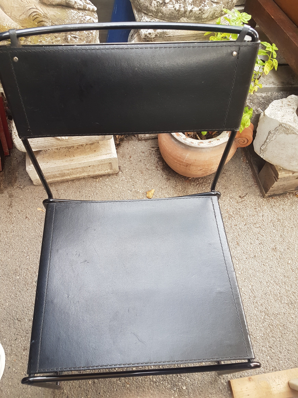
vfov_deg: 67.3
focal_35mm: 26
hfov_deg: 53.1
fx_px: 298
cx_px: 149
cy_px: 199
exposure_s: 1/100
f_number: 1.7
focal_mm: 4.2
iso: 50
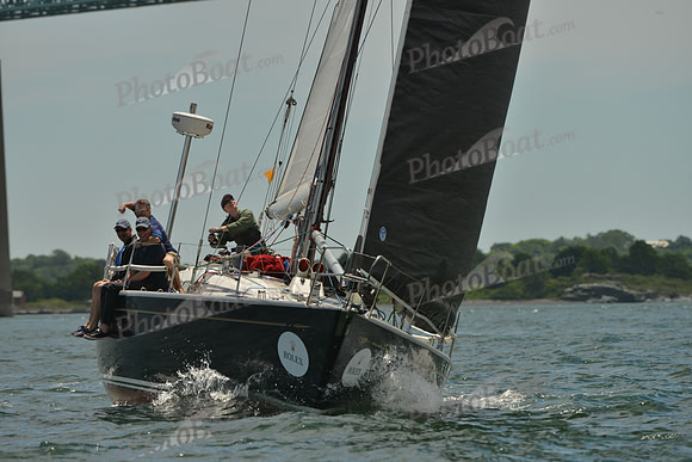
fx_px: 7690
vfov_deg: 3.4
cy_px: 231
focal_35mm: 400
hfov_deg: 5.2
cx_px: 346
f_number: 8
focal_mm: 400
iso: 200
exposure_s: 1/1000
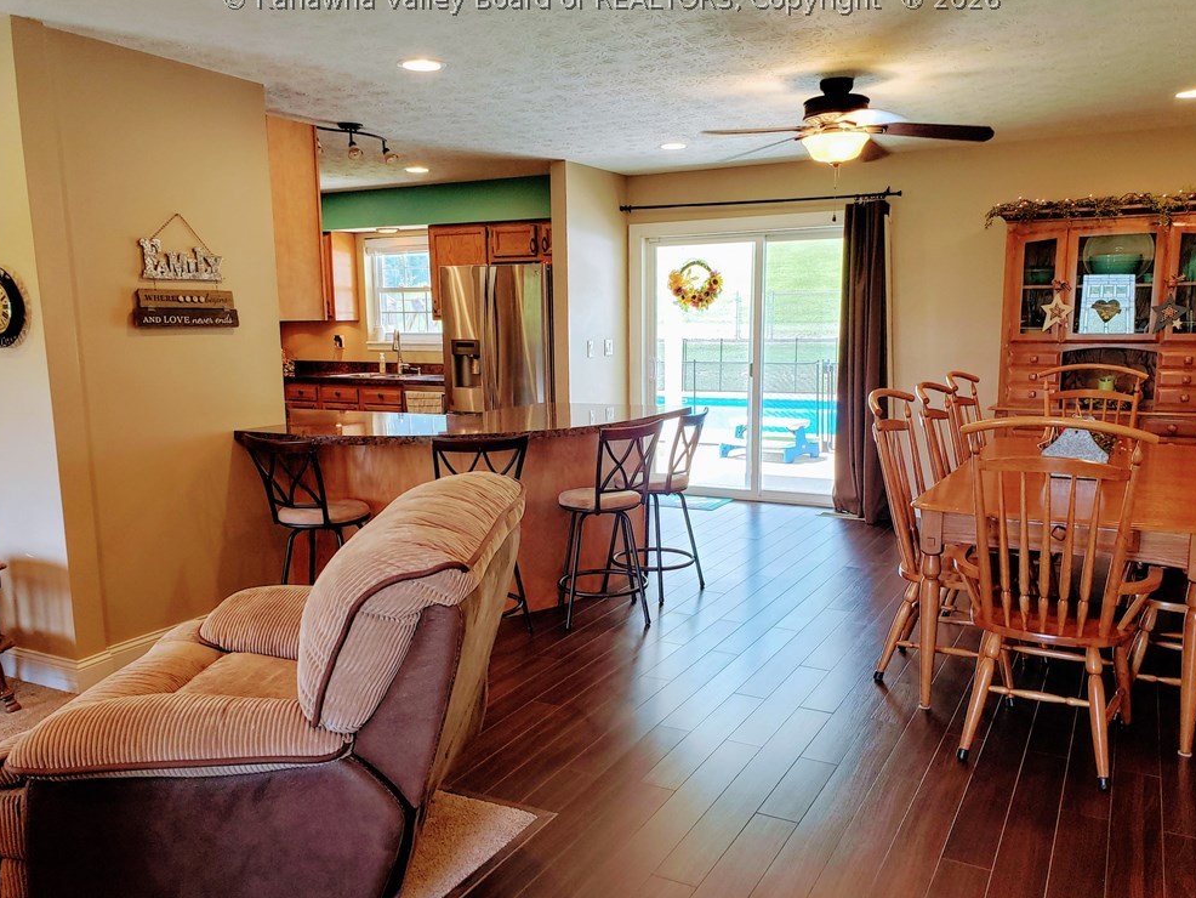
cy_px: 442
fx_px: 933
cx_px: 610
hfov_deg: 65.3
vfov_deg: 51.4
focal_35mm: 27
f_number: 2.4
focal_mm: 4.3
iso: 160
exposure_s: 1/60
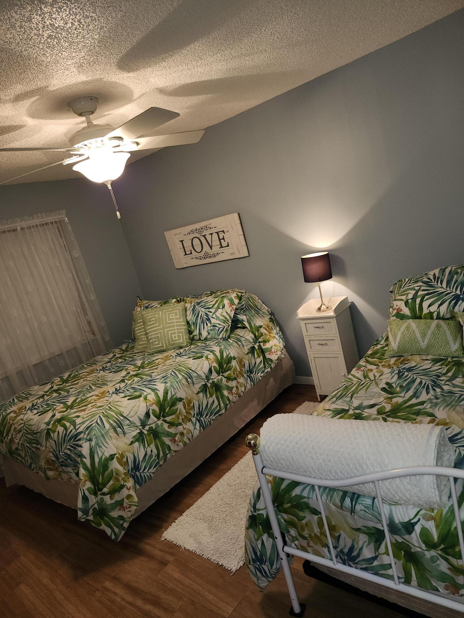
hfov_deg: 58.9
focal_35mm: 23
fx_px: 411
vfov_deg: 73.9
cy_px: 309
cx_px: 232
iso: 100
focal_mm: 5.54
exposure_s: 1/24
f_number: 1.8
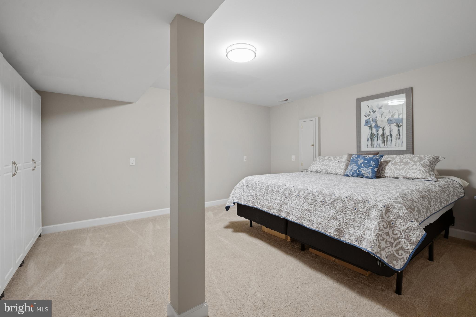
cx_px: 238
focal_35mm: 16
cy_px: 158
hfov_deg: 98.5
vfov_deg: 75.5
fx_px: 205
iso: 400
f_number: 8
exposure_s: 1/2.5
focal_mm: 15.5
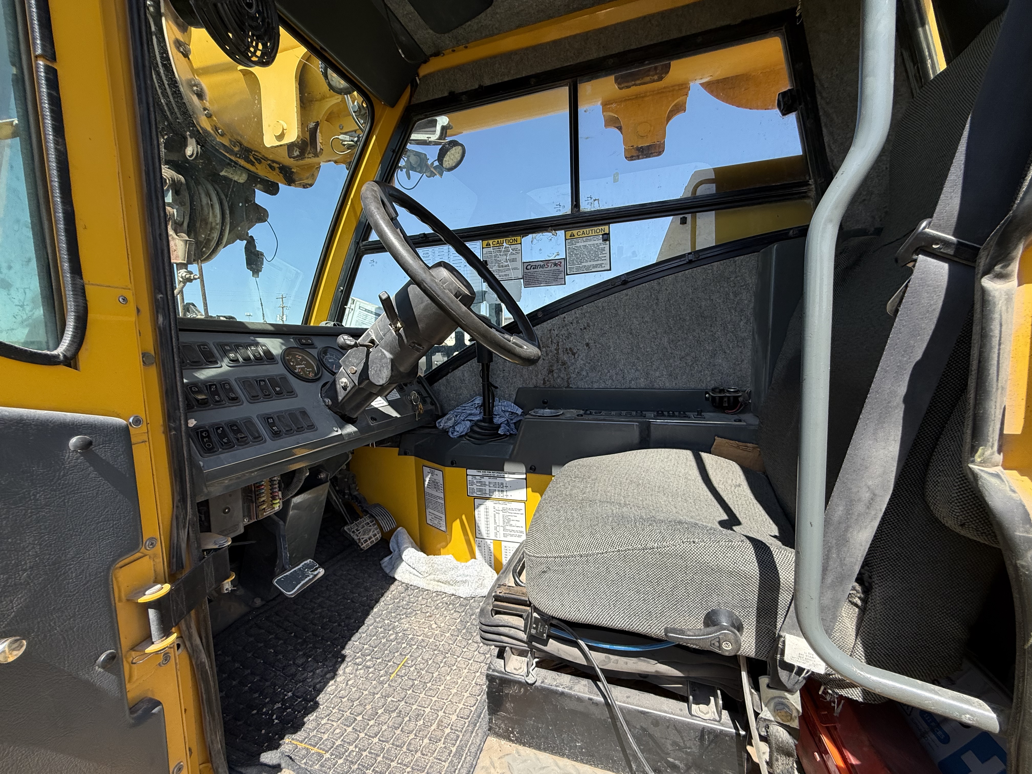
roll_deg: +1.0
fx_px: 417
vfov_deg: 85.7
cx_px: 516
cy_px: 387
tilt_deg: -3.8
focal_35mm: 14
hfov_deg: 102.1
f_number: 2.2
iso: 64
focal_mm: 2.22
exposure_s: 1/955
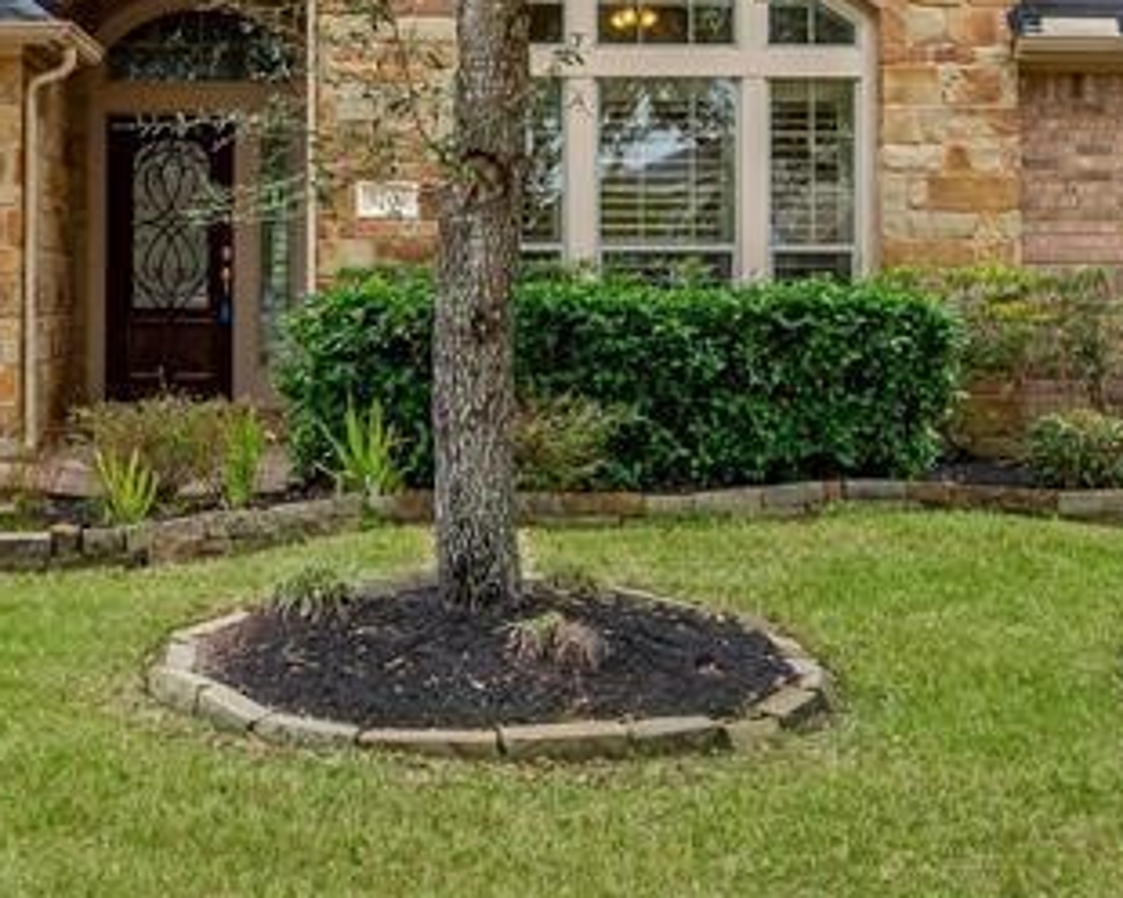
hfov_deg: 31.7
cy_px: 230
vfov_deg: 25.5
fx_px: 1961
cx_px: 362
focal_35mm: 59
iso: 100
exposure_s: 1/50
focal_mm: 19
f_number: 8
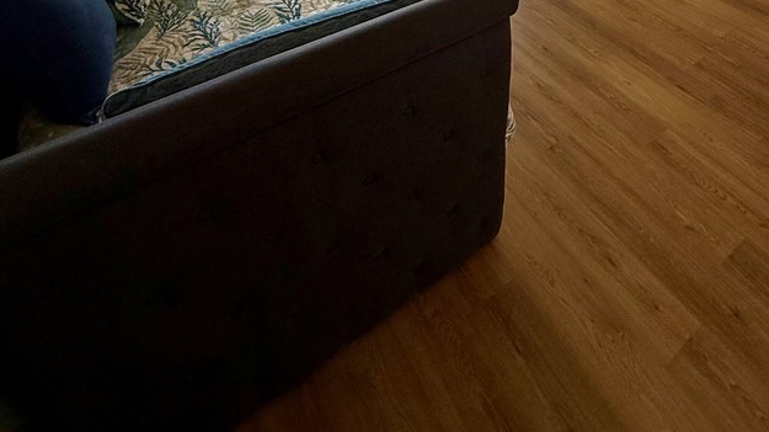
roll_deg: -2.2
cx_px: 466
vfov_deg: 37.1
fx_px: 510
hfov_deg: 73.2
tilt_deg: -25.8
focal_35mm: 25
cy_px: -63
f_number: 2.2
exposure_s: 1/195
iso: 64
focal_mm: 2.22
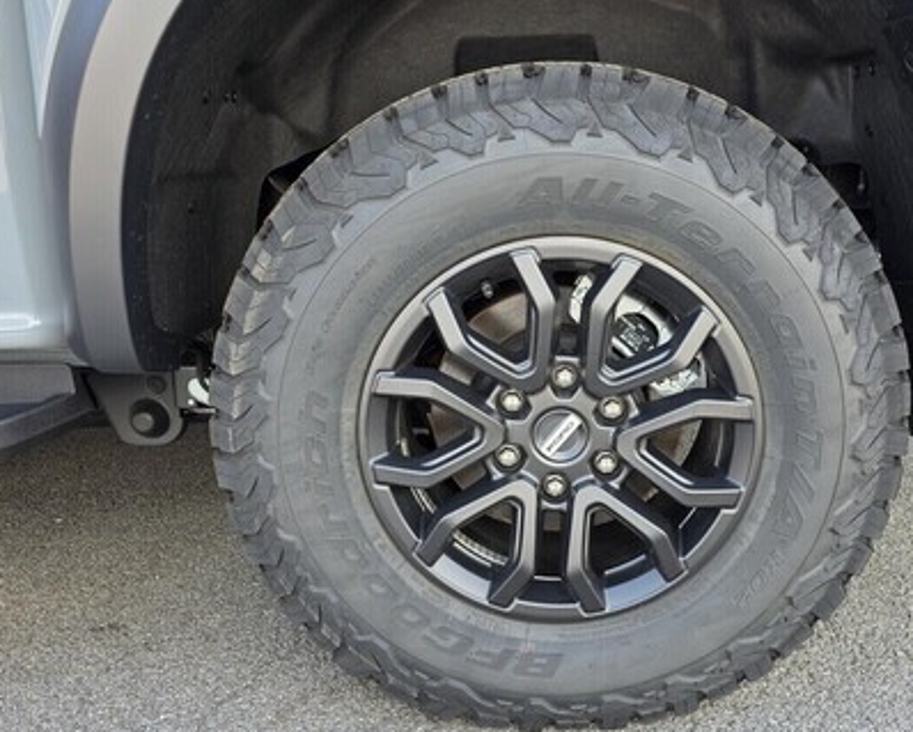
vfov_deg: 47.0
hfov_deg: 56.7
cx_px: 544
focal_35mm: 31
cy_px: 421
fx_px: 838
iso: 50
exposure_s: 1/180
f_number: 1.7
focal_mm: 6.3
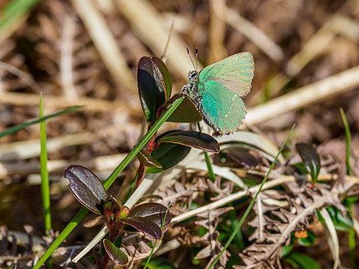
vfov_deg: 1.4
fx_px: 10737
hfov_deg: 1.9
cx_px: 188
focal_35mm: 1035
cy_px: 88
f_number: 5
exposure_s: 1/800
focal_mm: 300
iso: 200
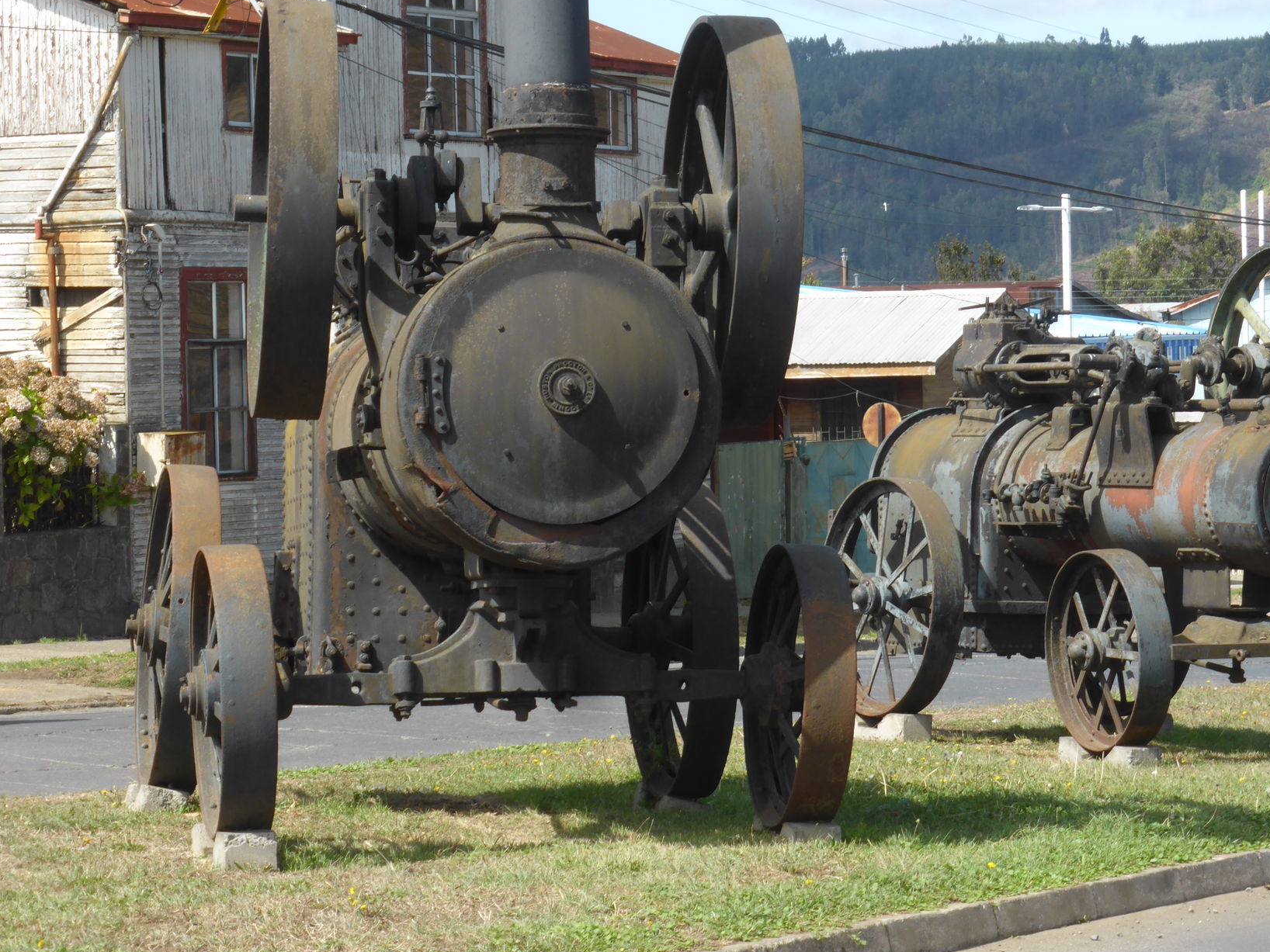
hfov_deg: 14.6
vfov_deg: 11.0
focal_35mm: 135
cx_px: 720
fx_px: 4953
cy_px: 460
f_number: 5.3
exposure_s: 1/320
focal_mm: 20.6
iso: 100
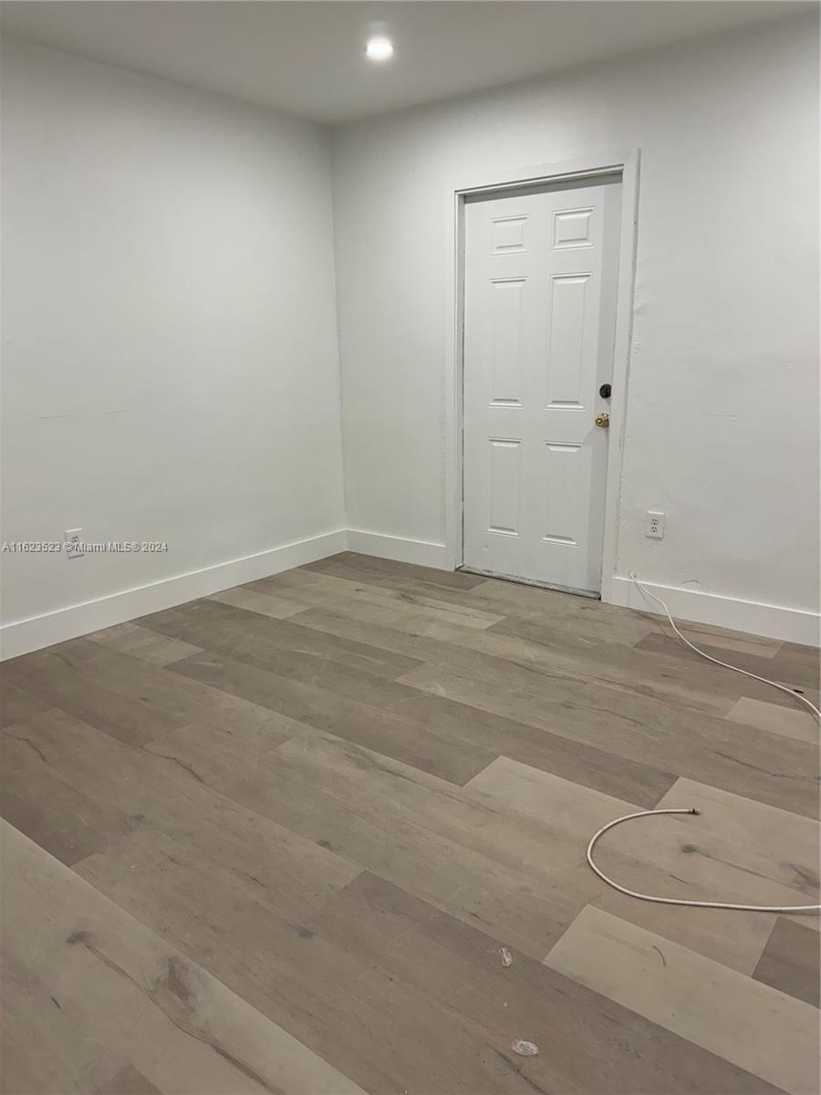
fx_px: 759
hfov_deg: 56.8
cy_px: 548
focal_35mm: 24
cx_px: 410
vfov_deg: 71.6
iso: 160
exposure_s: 1/120
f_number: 1.78
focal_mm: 6.76
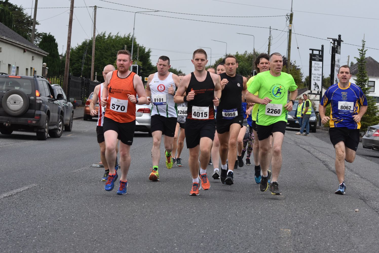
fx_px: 1106
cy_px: 126
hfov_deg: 19.4
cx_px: 190
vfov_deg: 13.1
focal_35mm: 105
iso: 800
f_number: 5.6
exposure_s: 1/500
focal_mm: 70
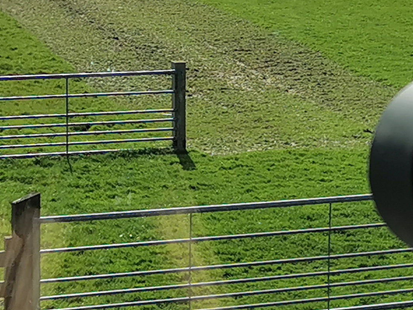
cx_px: 515
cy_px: 40
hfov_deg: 11.9
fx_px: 1933
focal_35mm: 162
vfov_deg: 9.1
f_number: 1.8
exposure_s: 1/3610
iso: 50
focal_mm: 5.58
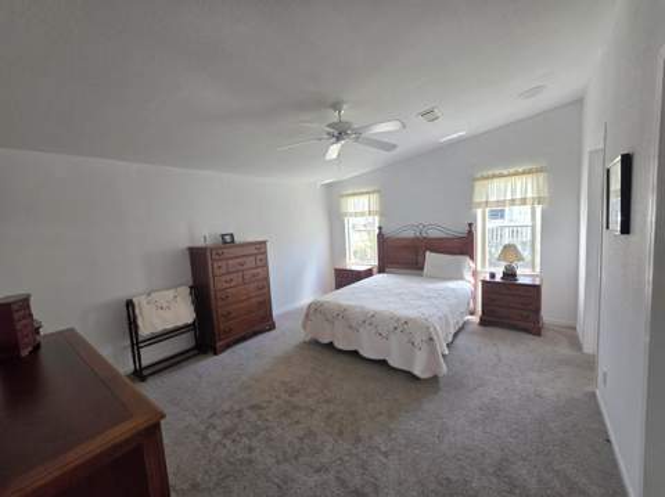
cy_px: 248
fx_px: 249
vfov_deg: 89.8
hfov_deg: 106.2
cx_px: 332
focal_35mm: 13
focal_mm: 2.2
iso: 100
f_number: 1.9
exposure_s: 1/120
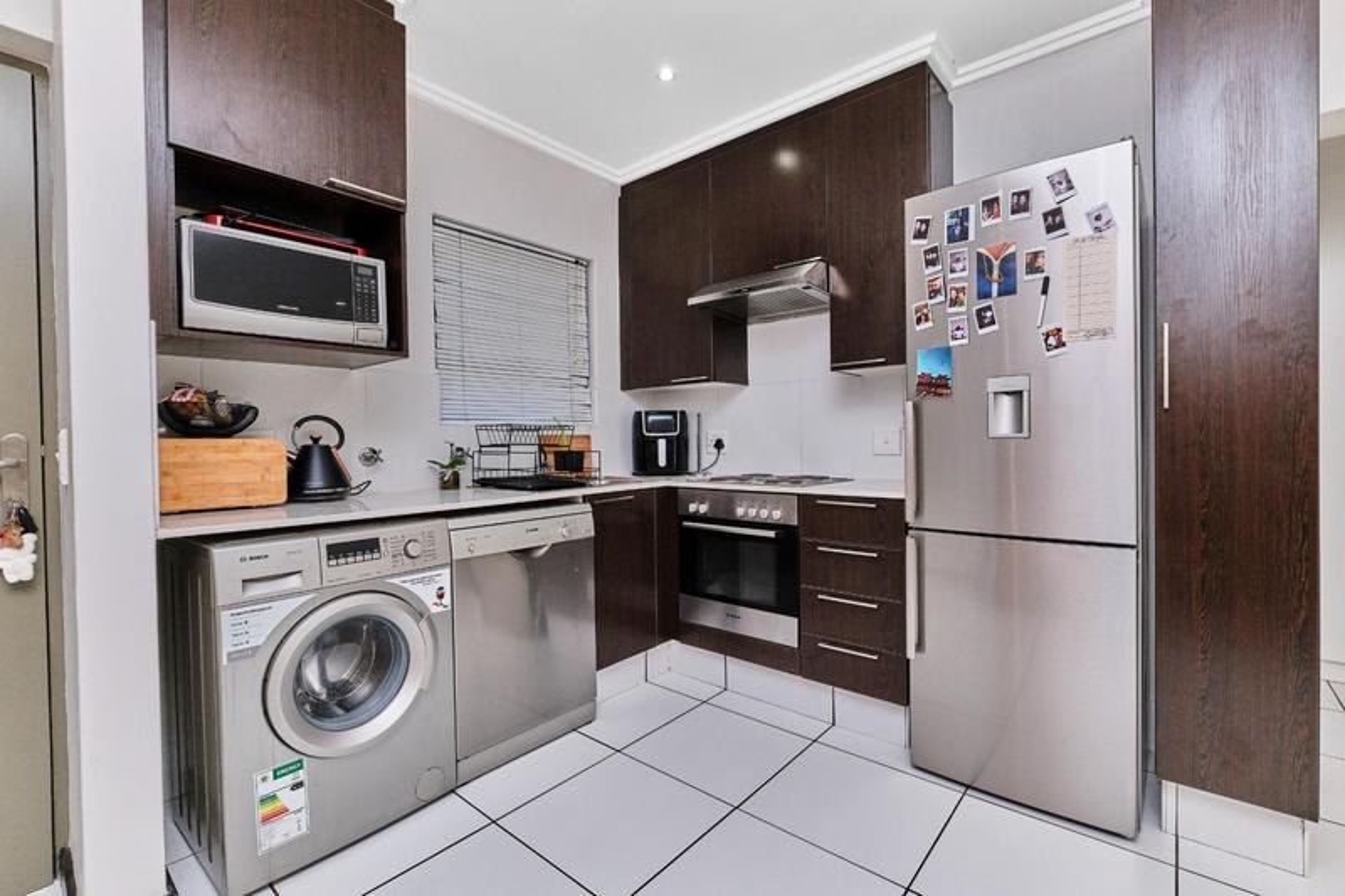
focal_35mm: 15
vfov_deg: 77.3
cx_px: 672
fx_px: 560
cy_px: 448
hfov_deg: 100.4
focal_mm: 10
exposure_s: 1/200
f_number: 8
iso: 800
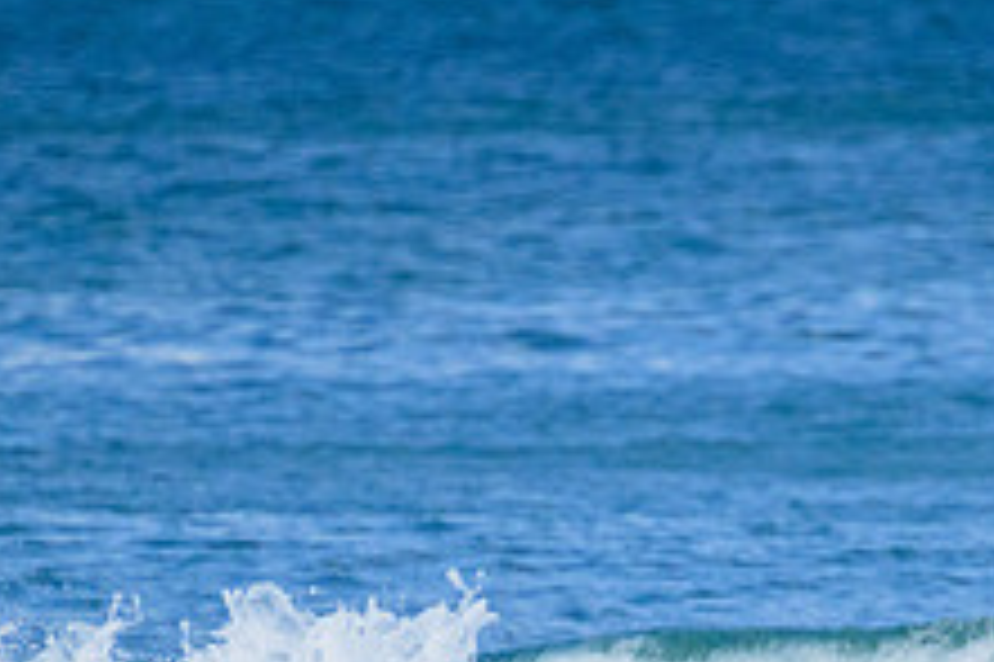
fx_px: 58049
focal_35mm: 2104
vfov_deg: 0.7
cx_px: 958
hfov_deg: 1.0
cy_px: 763
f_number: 11
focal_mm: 800
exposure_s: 1/1250
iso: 3200
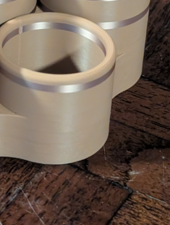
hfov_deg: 10.3
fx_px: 941
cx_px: 4
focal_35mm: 144
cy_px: -38
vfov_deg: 13.4
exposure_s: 1/40
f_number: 1.68
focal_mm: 6.9
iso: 1254
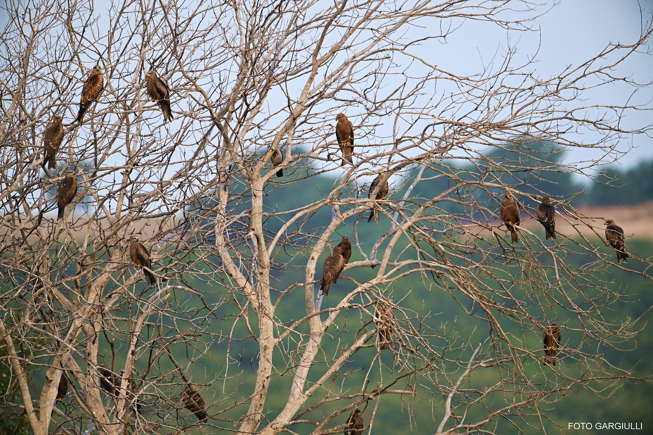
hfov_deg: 2.9
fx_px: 12696
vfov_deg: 2.0
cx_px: 326
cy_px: 218
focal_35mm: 700
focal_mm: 700
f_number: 5.6
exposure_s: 1/2000
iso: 2000
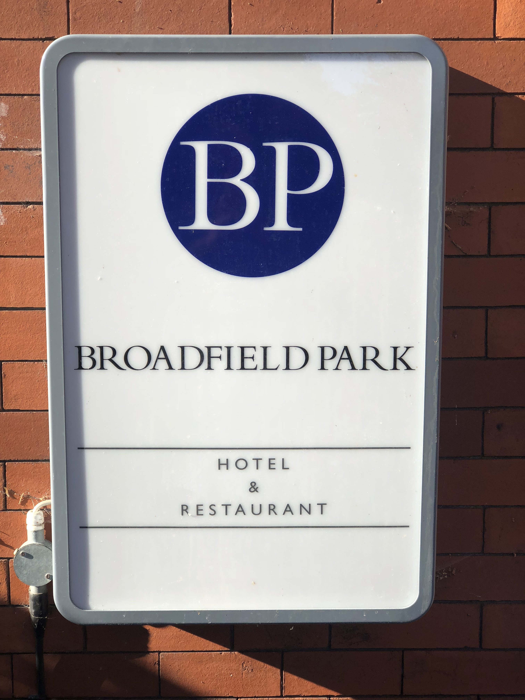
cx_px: 262
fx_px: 1153
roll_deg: +0.8
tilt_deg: -8.1
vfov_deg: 33.8
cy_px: 350
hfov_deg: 25.7
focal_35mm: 57
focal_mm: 6.6
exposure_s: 1/265
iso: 20
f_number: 2.8
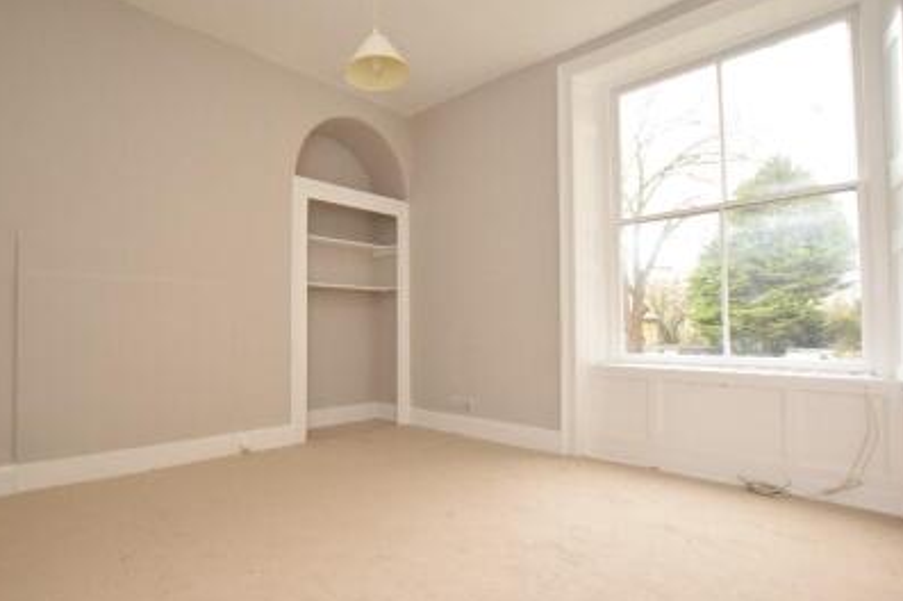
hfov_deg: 89.1
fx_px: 451
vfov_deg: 67.2
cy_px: 318
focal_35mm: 18
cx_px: 368
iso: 900
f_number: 3.5
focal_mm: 10
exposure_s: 1/200
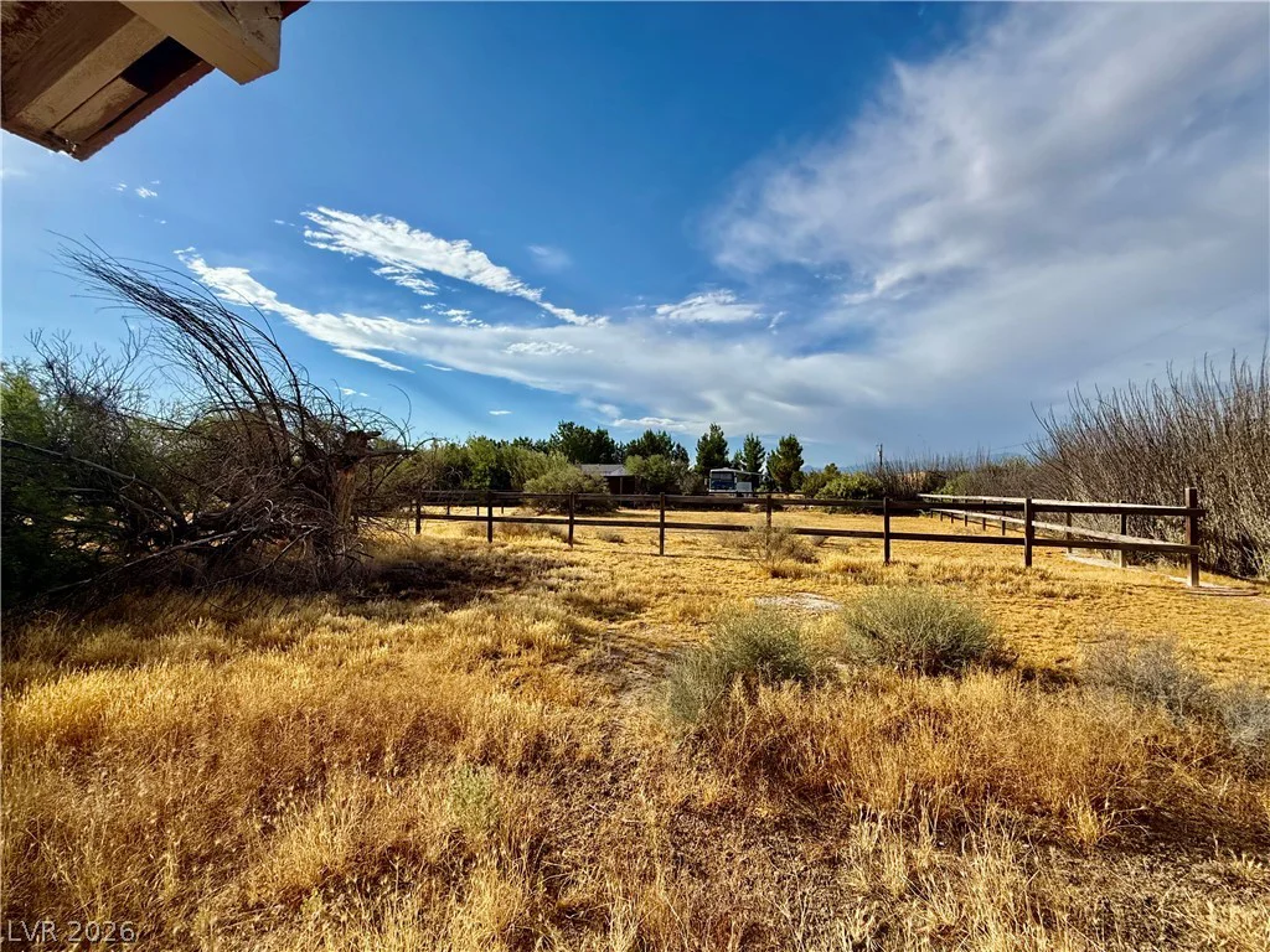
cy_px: 476
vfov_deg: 85.7
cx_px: 635
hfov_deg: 102.1
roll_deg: +0.2
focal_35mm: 14
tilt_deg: +1.4
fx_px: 514
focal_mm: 2.22
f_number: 2.2
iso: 50
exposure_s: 1/3289
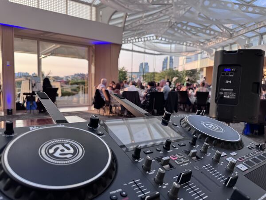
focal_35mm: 24
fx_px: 184
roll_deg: -1.5
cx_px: 133
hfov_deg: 71.6
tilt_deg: -4.5
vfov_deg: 56.8
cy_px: 100
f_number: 1.78
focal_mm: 6.76
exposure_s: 1/412
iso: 80
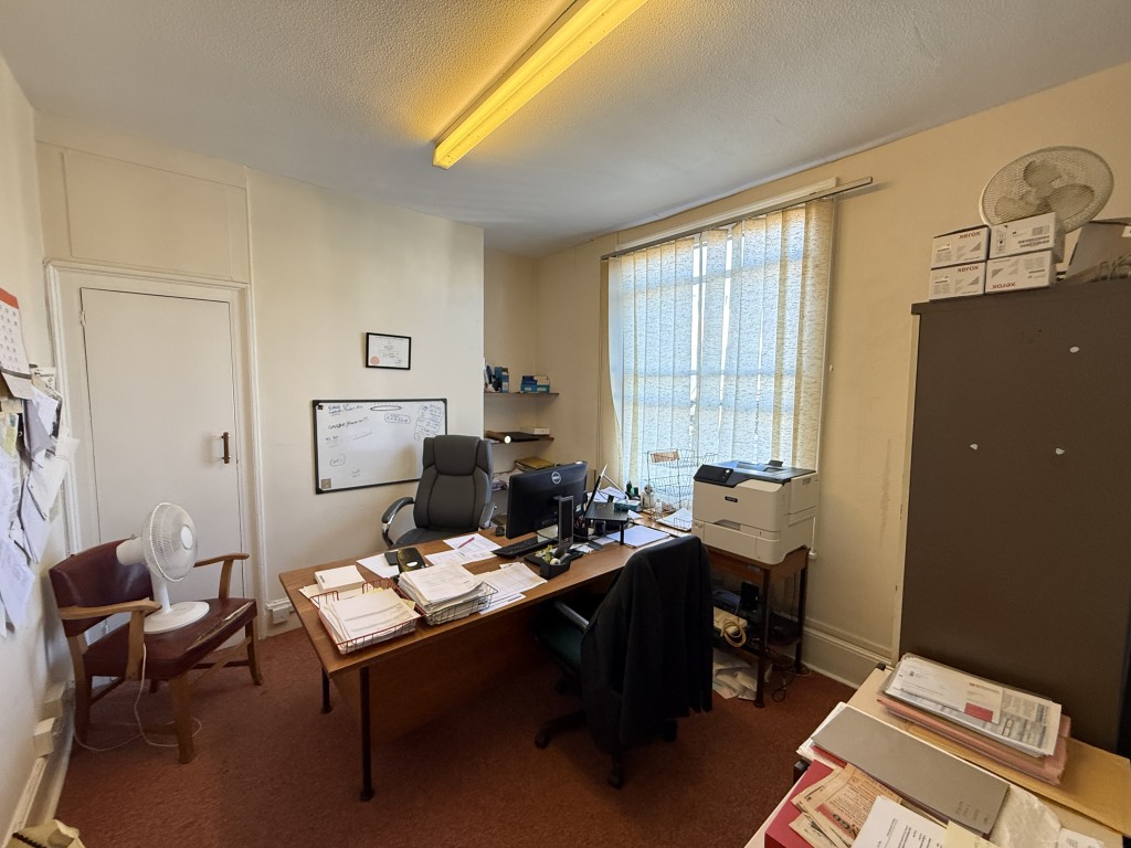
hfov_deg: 102.1
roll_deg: -0.7
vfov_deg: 85.7
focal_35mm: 14
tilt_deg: -4.3
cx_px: 566
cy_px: 424
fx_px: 457
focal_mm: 2.22
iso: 400
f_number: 2.2
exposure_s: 1/100
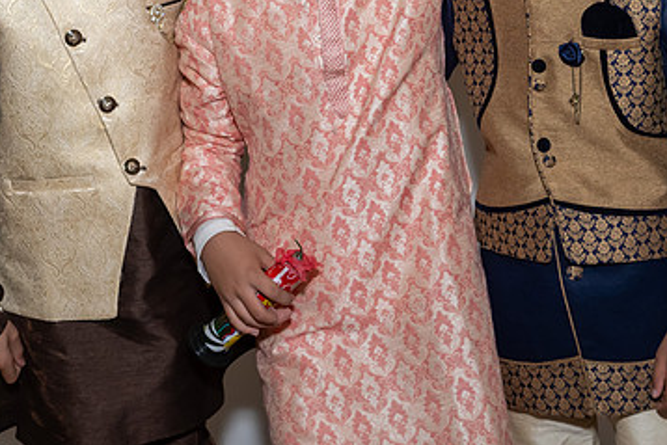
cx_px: 451
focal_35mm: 80
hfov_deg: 25.2
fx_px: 1483
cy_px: 23
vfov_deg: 16.8
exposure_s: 1/250
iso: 1000
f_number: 7.1
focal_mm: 26
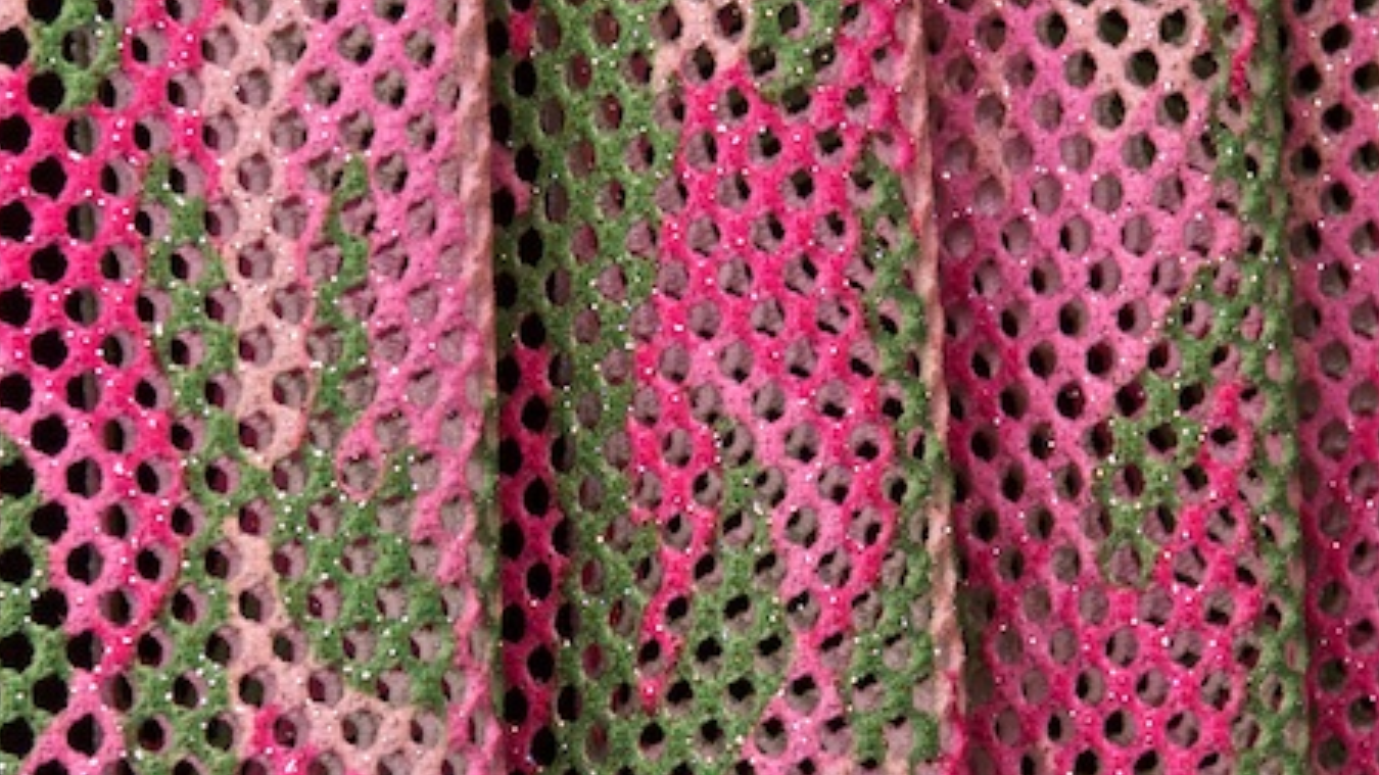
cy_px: 571
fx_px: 6874
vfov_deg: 6.5
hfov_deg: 11.4
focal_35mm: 188
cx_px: 858
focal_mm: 90
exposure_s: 1/800
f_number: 13
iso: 800
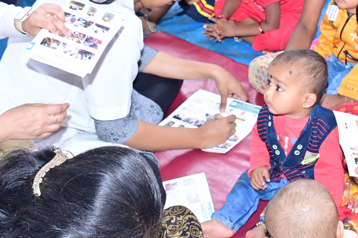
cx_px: 405
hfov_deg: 23.4
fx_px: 805
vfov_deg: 15.7
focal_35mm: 81
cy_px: -101
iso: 320
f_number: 5
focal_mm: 24
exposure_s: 1/160
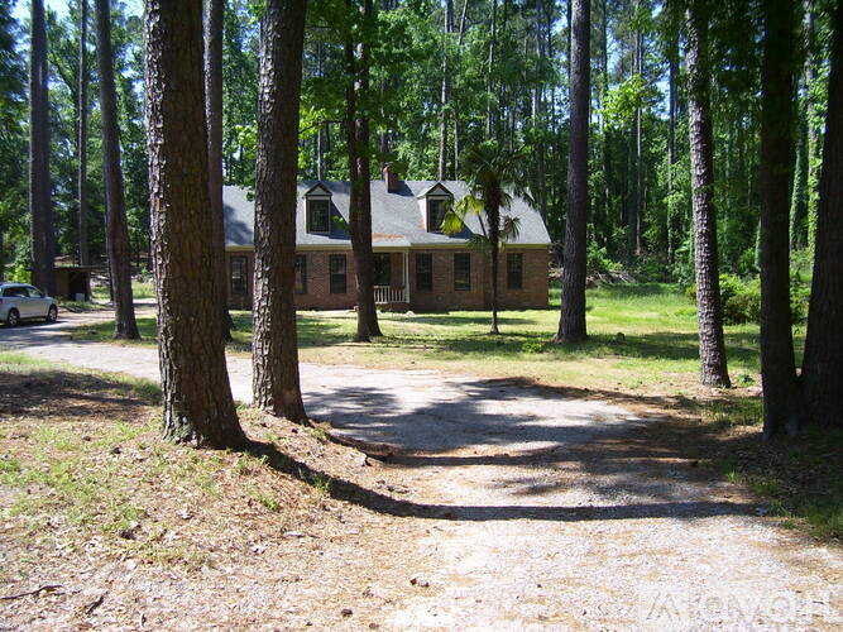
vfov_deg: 41.8
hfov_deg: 54.0
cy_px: 316
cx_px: 422
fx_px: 828
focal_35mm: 34
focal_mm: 5.6
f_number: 2.7
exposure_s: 1/500
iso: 80
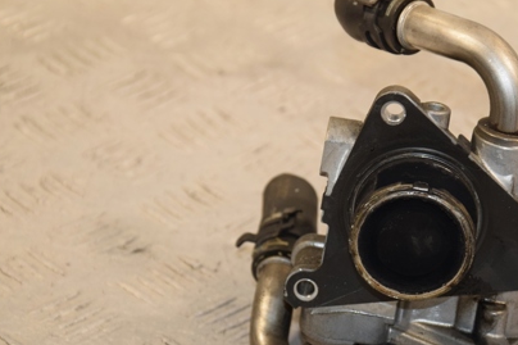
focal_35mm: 190
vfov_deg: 7.2
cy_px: 208
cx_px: 350
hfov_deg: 10.8
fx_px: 2733
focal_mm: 80
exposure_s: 1/200
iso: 800
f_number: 6.3
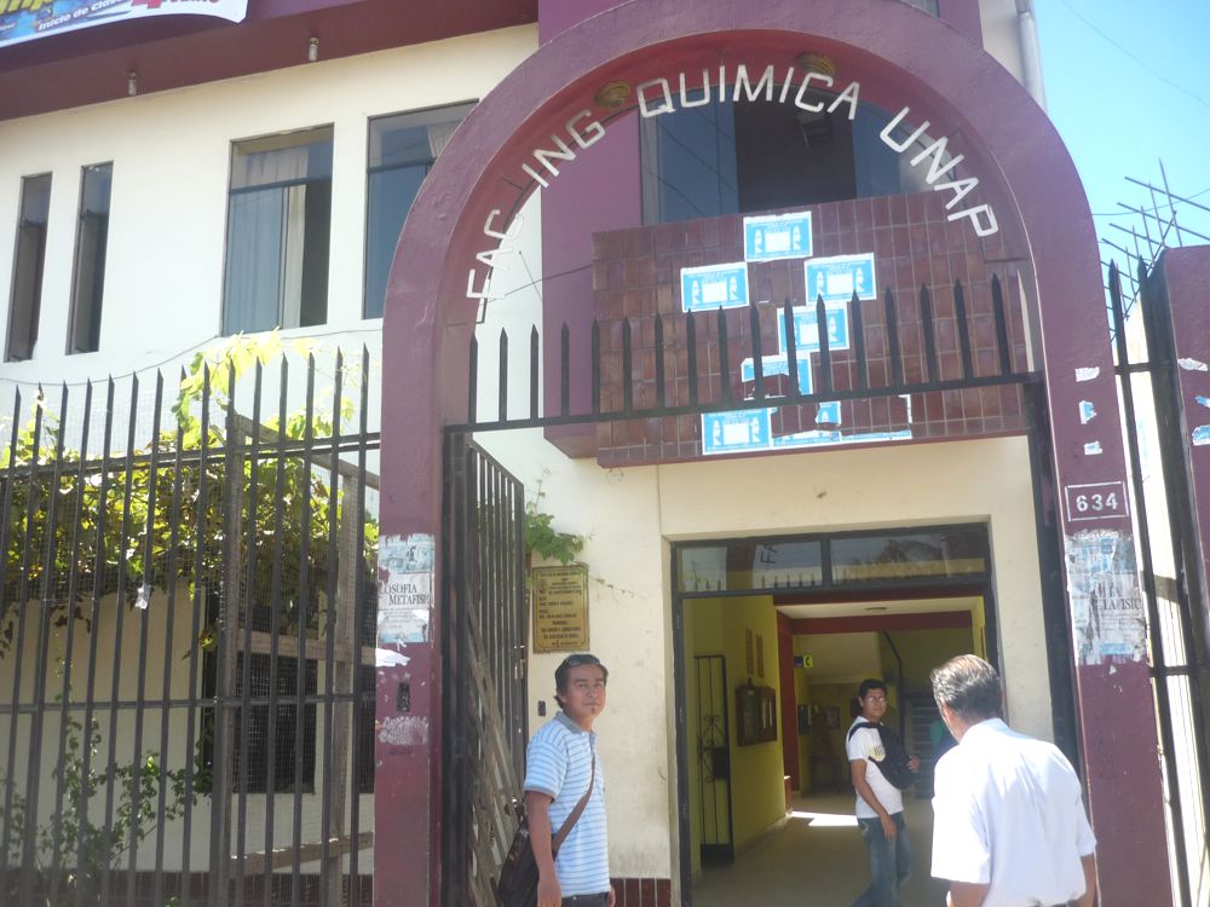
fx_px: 1154
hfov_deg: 55.4
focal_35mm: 33
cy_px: 454
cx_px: 605
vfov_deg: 42.9
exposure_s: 1/400
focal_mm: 5.5
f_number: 2.8
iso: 100
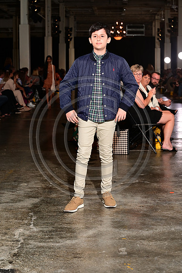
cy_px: 136
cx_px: 91
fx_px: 531
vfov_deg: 28.9
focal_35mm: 70
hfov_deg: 19.4
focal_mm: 70
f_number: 6.3
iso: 1000
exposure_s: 1/125
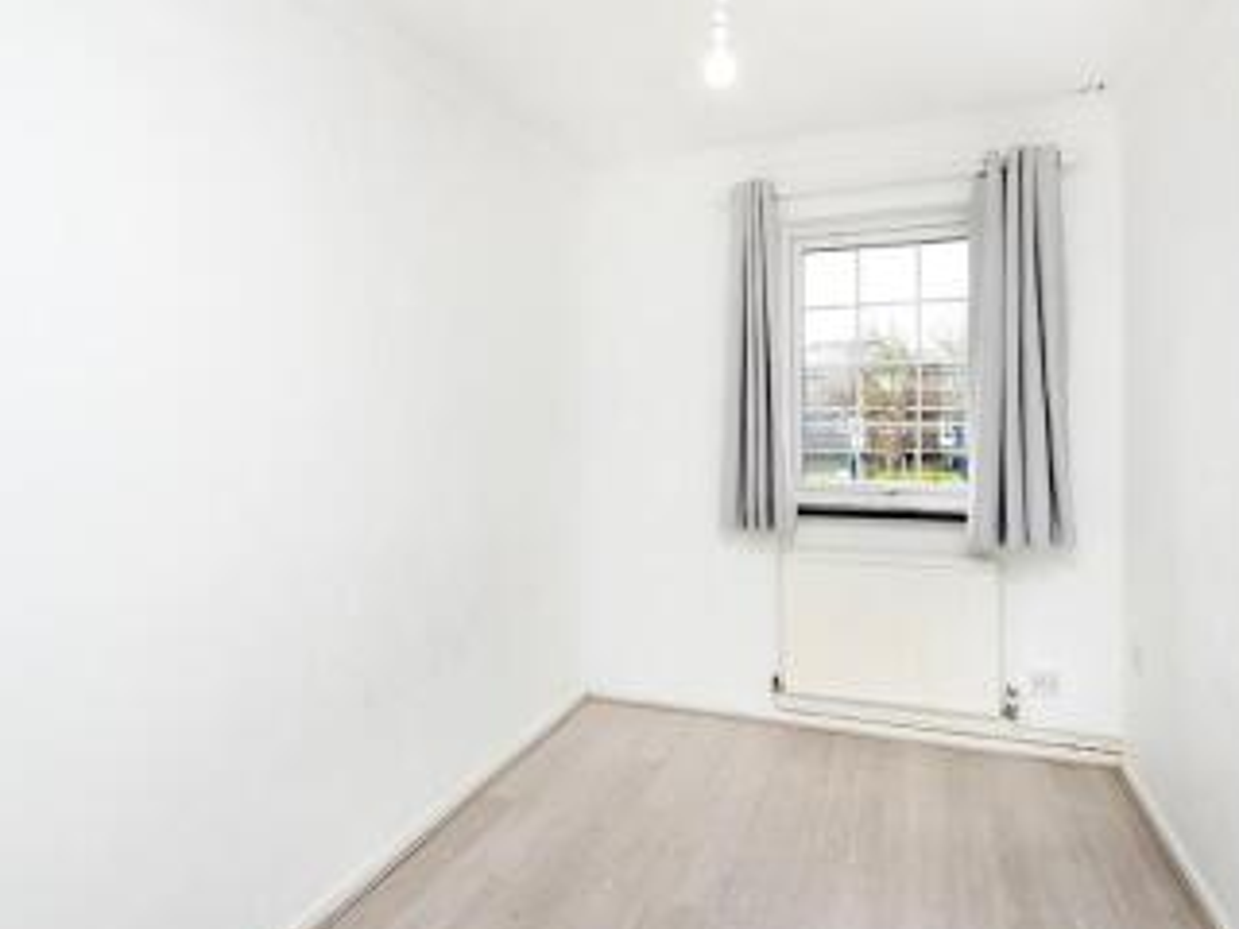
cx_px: 666
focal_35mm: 20
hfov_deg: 81.6
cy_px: 424
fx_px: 716
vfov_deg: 65.9
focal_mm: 14
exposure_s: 1/80
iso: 400
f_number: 8
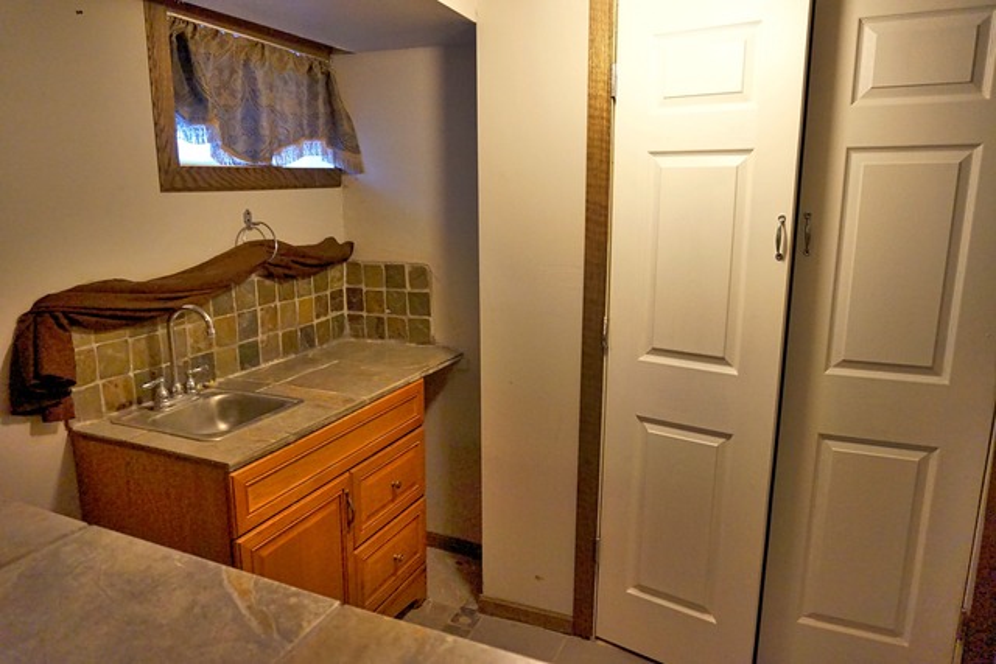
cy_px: 332
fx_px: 664
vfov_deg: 53.2
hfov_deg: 73.7
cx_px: 498
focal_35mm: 24
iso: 3200
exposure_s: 1/100
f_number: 3.5
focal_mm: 16
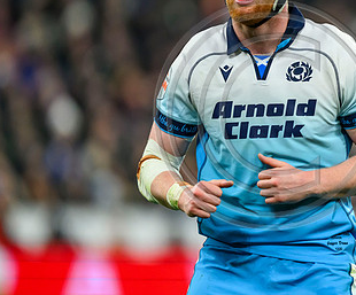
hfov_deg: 1.7
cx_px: 355
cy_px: 108
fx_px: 12301
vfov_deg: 1.4
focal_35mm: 1151
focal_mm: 560
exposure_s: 1/1600
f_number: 4
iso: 3200
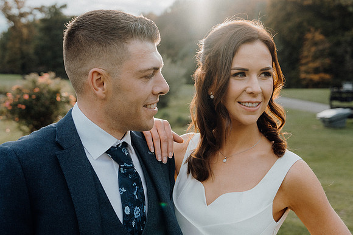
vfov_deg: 26.0
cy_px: 118
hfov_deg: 38.2
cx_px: 176
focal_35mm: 52
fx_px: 510
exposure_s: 1/1000
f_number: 3.5
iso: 640
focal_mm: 35
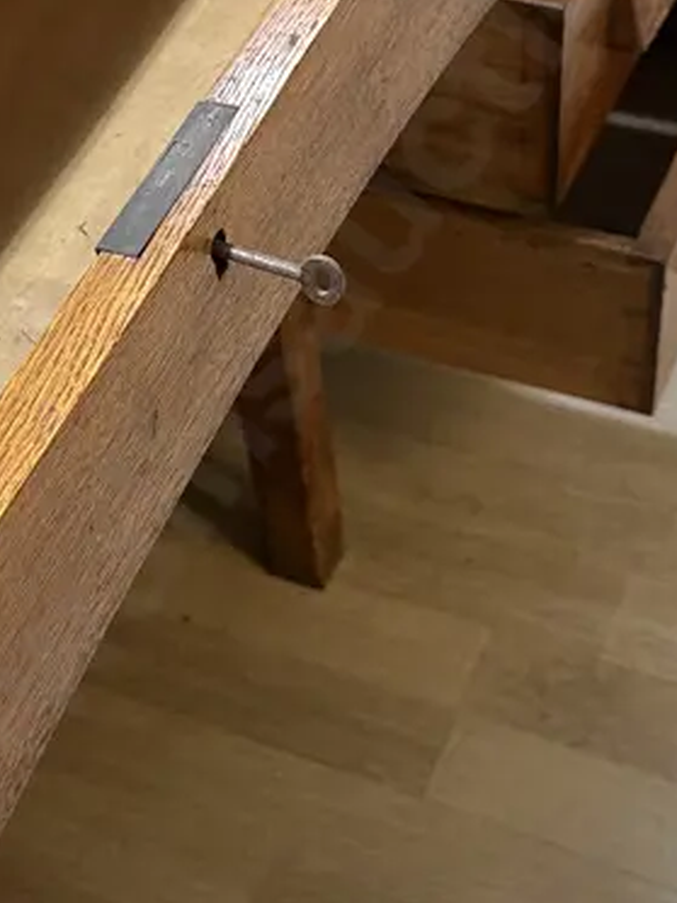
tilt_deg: -49.1
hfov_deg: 22.2
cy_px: 401
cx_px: 252
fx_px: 1721
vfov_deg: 29.4
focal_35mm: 66
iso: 250
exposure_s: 1/50
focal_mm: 6.86
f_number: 1.78
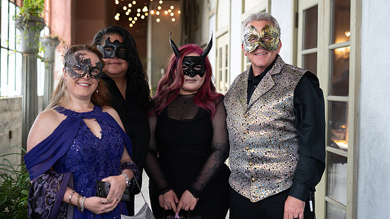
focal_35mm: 53
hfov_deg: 39.2
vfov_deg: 22.6
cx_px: 195
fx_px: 548
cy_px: 117
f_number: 2.8
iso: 400
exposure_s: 1/100
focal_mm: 50
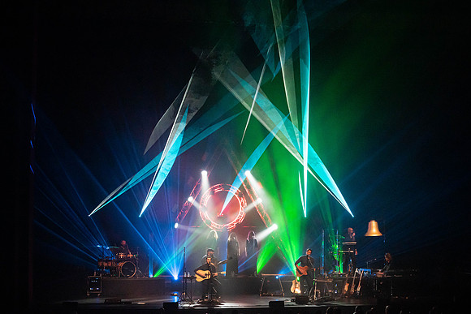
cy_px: 157
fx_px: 916
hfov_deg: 28.8
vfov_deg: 19.5
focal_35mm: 70
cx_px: 236
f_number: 5.6
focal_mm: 70
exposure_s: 1/250
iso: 6400
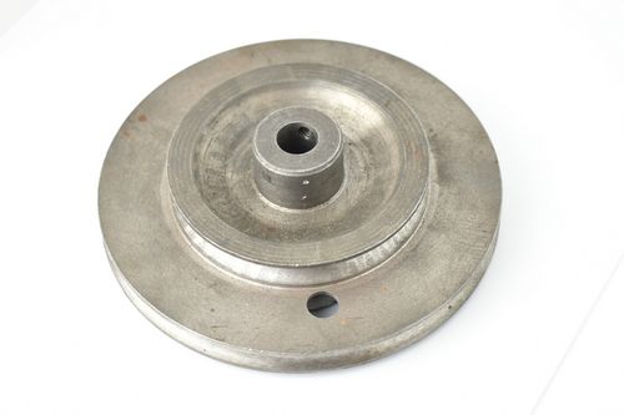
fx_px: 1092
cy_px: 208
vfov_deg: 21.6
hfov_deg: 31.9
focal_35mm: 63
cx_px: 312
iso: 400
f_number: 5
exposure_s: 1/60
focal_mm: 42
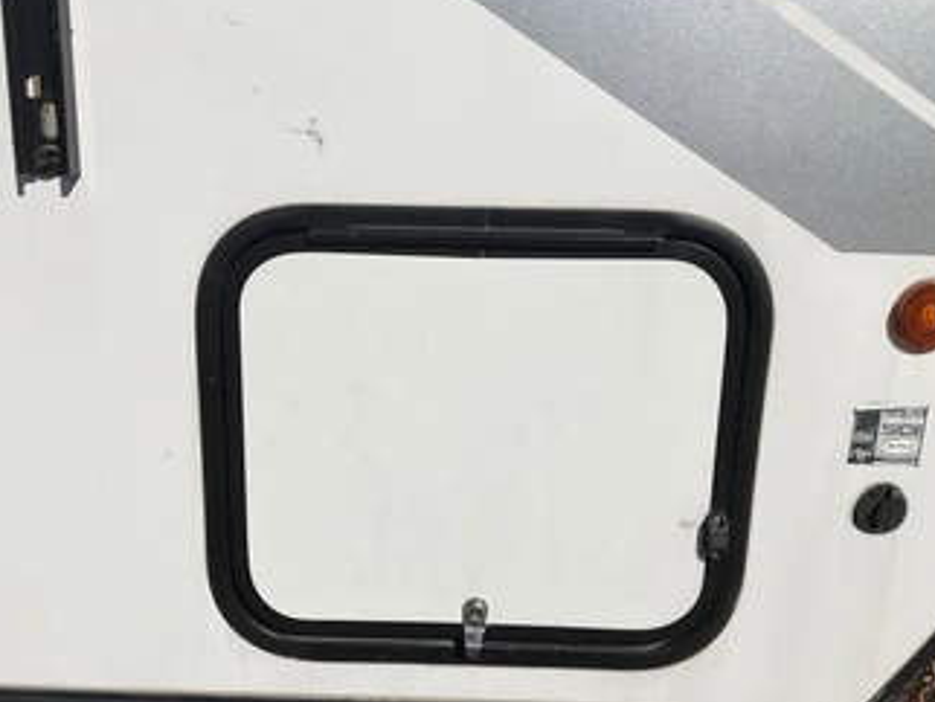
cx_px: 438
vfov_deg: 39.6
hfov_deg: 51.3
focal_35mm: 36
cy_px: 418
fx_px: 973
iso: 25
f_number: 1.8
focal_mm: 3
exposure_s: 1/8621
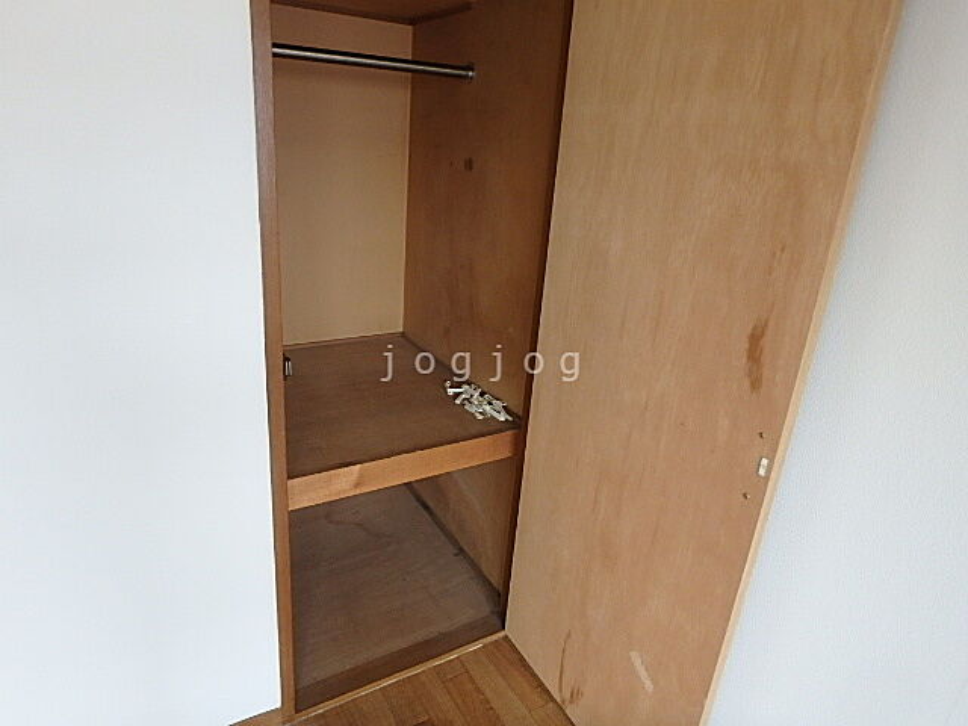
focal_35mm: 21
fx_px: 587
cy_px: 363
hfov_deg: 79.0
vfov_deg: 63.4
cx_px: 484
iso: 200
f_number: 3.5
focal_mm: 3.7
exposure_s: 1/40
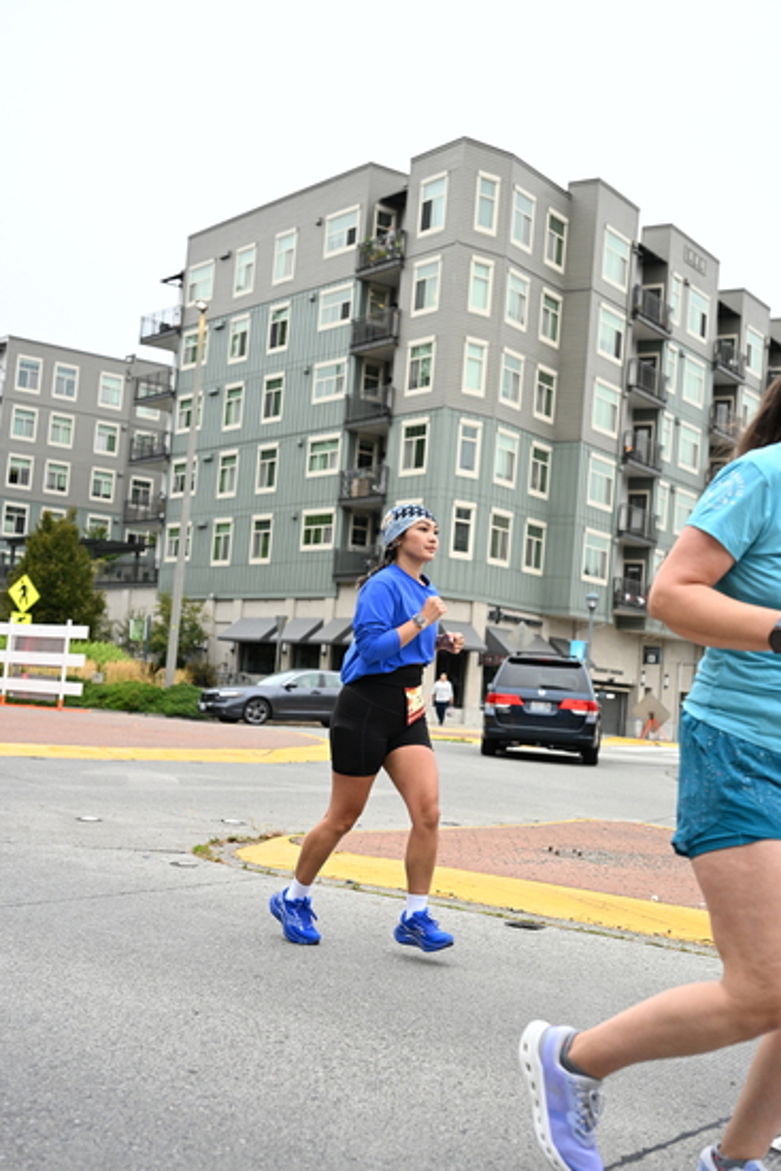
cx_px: 390
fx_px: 1431
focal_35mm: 44
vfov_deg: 44.5
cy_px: 586
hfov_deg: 30.5
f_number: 4
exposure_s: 1/800
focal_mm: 44
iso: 1600
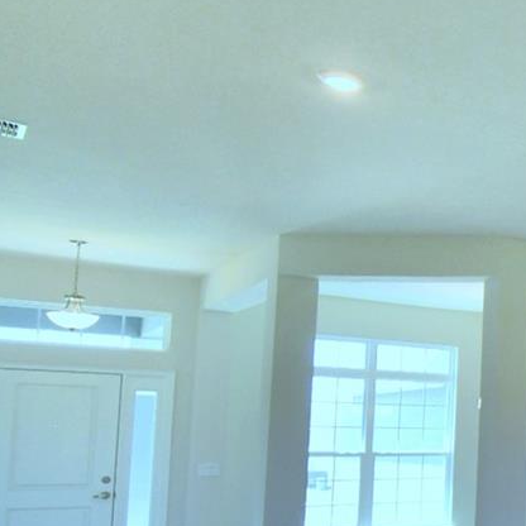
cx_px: 847
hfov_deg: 24.3
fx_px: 842
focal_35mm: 49
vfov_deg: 34.2
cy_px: 376
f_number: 4.5
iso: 360
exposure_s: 1/125
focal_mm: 10
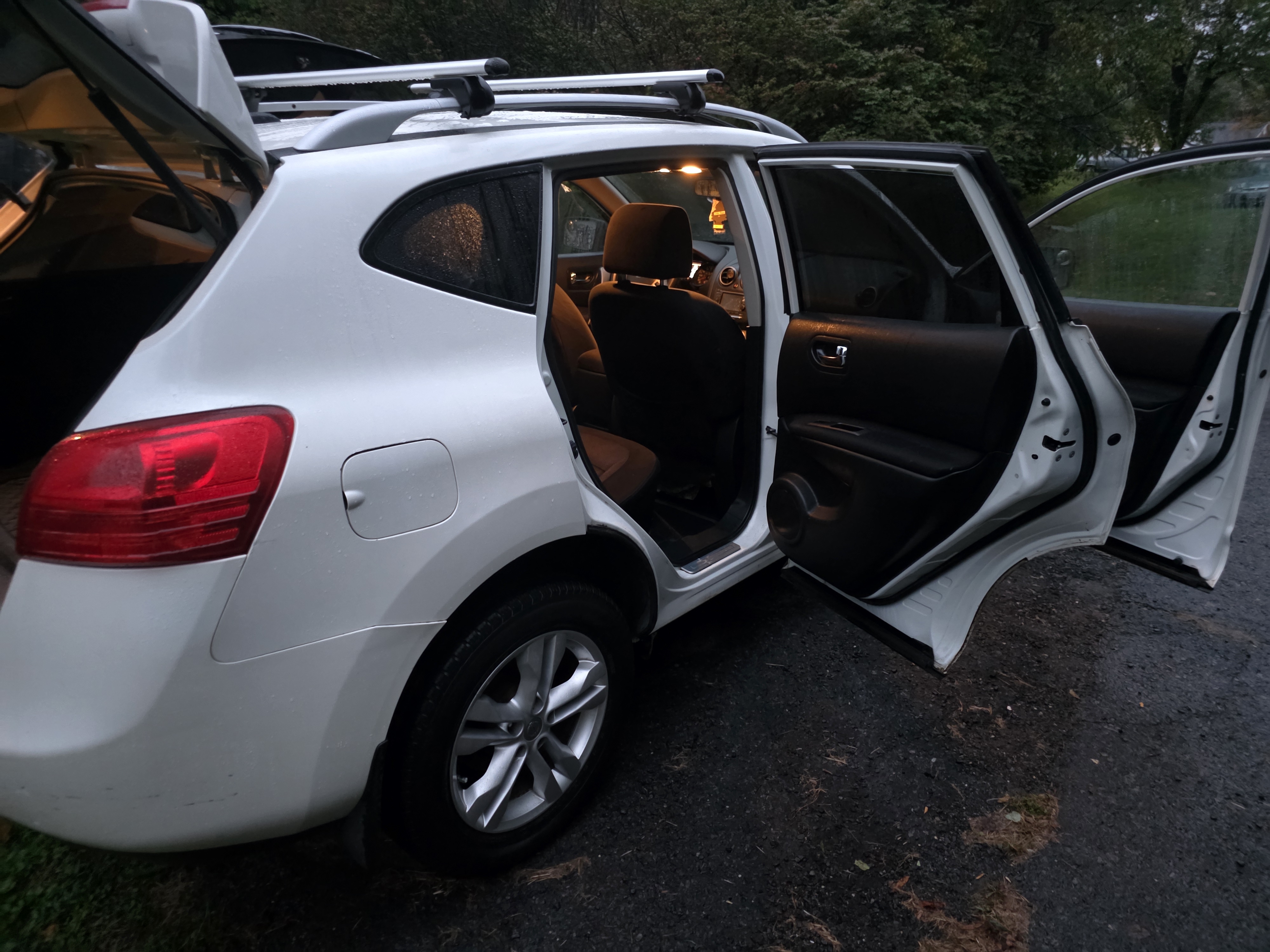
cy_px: 476
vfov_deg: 58.9
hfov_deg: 73.9
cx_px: 635
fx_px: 844
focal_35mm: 23
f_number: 1.7
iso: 2000
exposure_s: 1/15
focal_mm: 6.3
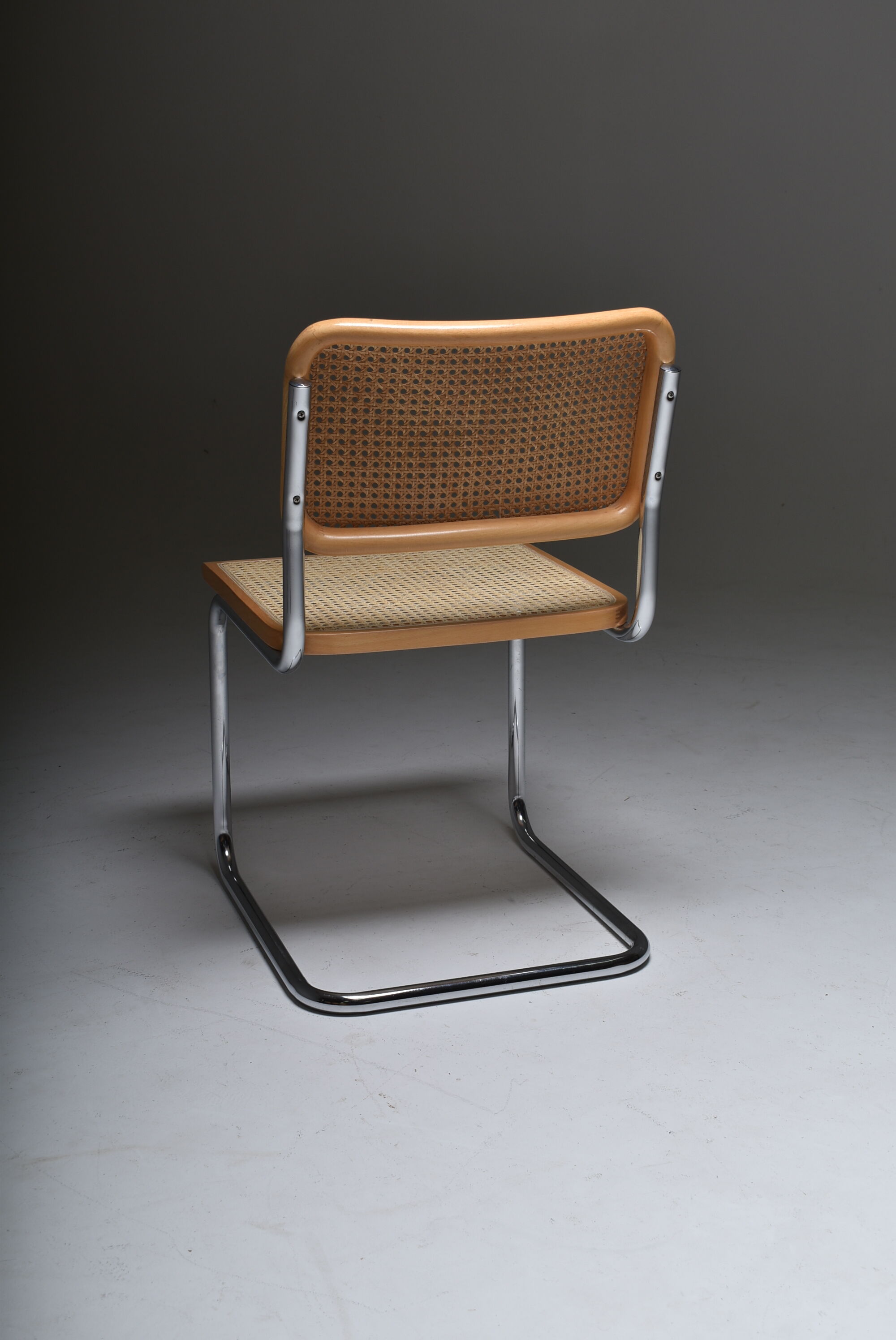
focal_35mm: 51
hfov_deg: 26.5
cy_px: 670
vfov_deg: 38.9
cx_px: 448
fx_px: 1900
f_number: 8
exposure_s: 1/200
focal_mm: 34
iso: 100
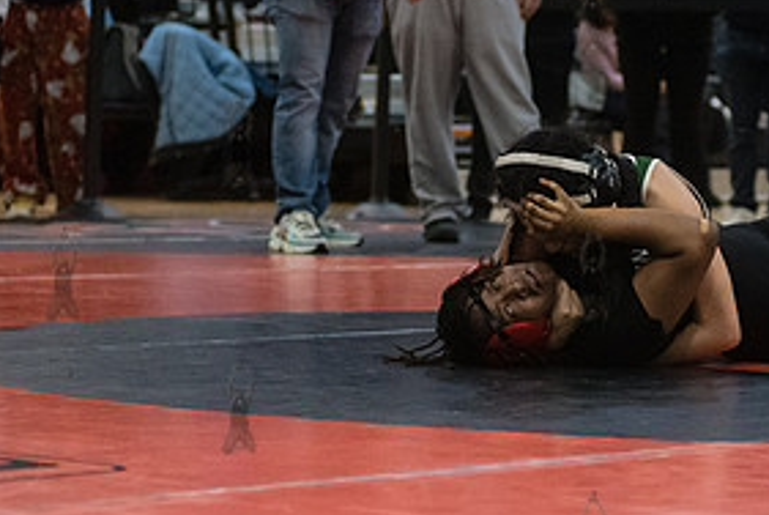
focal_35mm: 165
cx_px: 591
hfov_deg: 12.4
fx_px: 3528
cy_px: 273
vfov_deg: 8.3
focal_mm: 80
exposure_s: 1/500
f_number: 3.5
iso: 8000
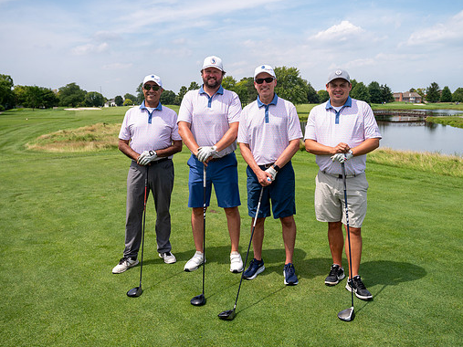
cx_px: 257
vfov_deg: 42.9
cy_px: 172
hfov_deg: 55.2
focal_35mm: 33
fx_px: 441
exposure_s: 1/2000
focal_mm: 30
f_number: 5
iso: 250
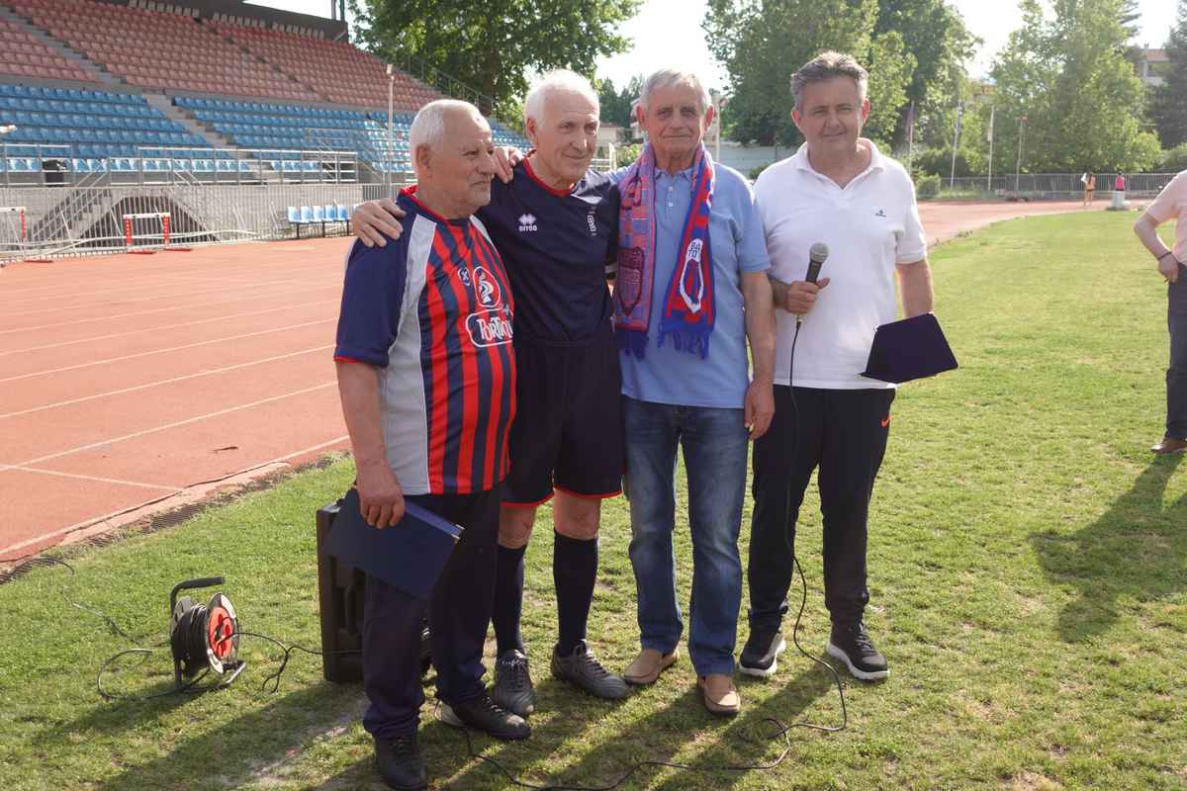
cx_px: 594
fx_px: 1220
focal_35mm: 37
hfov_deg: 51.9
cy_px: 396
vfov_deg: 35.9
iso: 125
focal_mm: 14.3
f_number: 2.8
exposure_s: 1/640
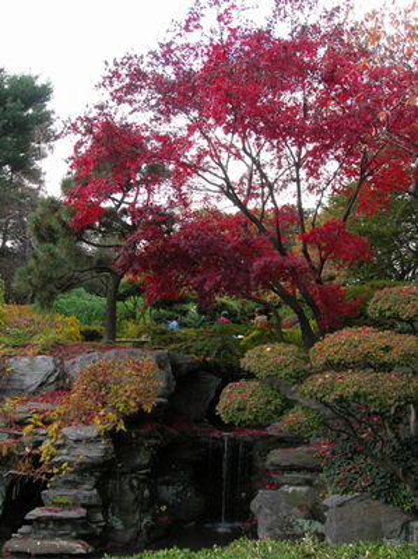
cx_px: 209
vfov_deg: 49.0
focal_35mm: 38
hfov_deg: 37.6
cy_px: 280
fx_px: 613
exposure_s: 1/88
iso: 64
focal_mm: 7.8
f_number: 4.8
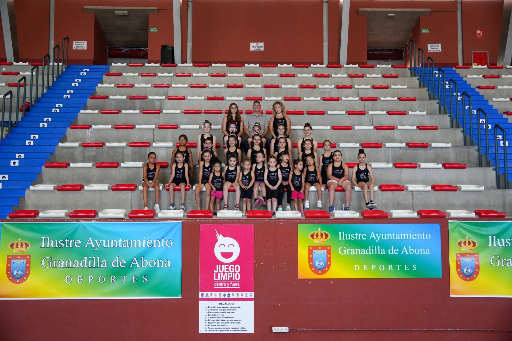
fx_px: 618
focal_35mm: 44
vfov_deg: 30.8
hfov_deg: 45.0
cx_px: 256
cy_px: 170
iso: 1600
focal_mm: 29
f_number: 4
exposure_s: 1/160
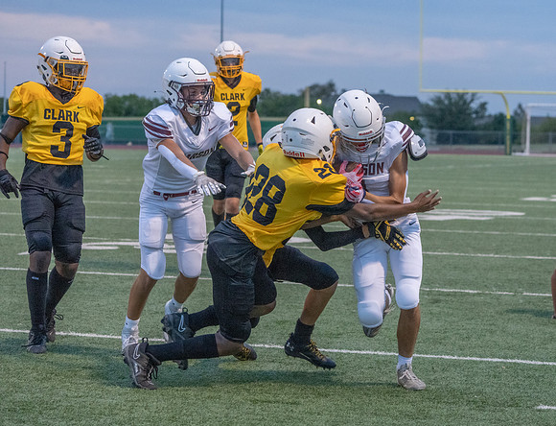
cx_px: 354
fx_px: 2016
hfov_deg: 15.7
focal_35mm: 125
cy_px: 217
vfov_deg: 12.1
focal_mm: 100
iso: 8000
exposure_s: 1/1000
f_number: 5.6
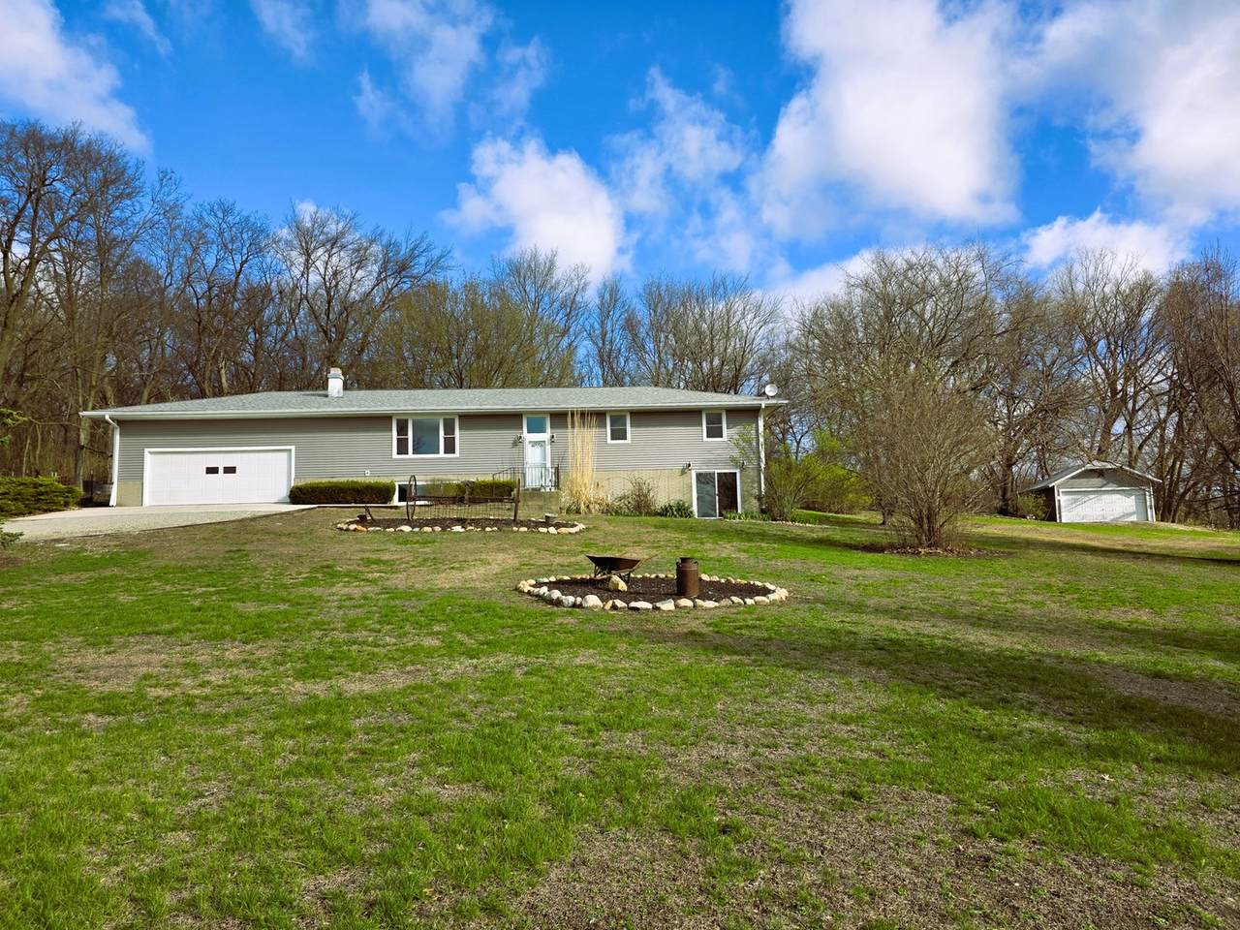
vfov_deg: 58.9
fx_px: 824
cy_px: 465
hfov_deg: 73.9
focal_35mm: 23
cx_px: 620
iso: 80
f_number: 1.7
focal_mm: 6.3
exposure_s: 1/4237
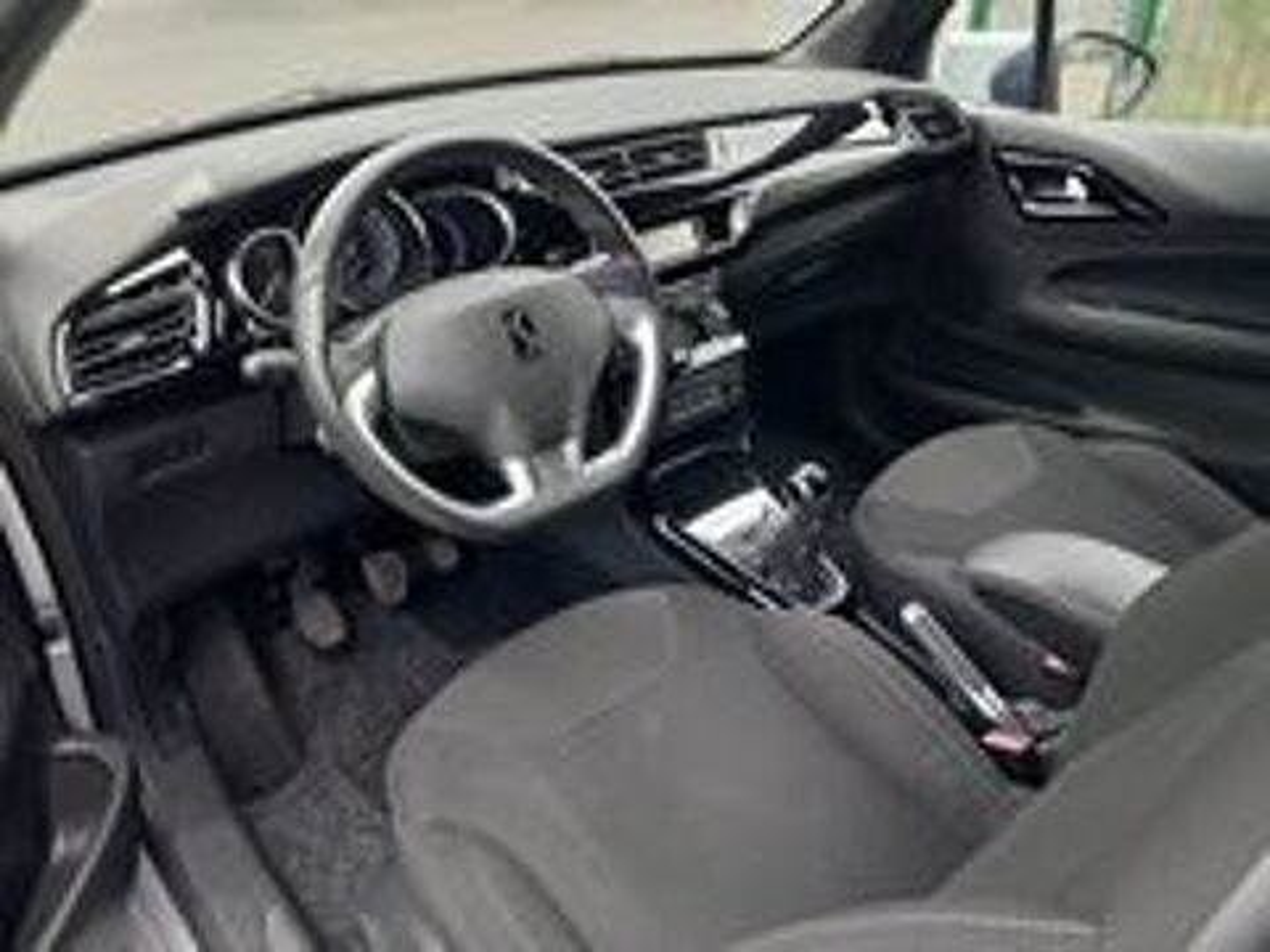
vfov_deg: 51.4
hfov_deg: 65.3
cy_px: 476
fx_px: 991
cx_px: 635
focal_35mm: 27
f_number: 1.8
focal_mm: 4
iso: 50
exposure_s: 1/50
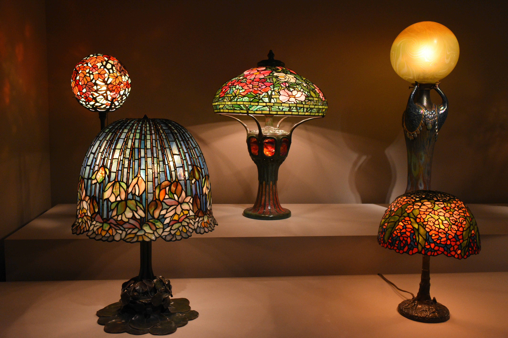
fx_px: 487
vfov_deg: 38.4
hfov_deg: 55.1
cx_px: 254
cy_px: 169
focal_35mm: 34
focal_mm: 23
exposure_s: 1/25
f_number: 8
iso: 2000
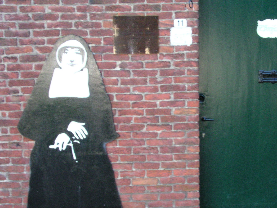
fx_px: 536
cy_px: 137
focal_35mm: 67
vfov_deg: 21.9
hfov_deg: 28.8
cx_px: 186
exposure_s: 1/30
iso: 277
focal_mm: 7.5
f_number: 5.2
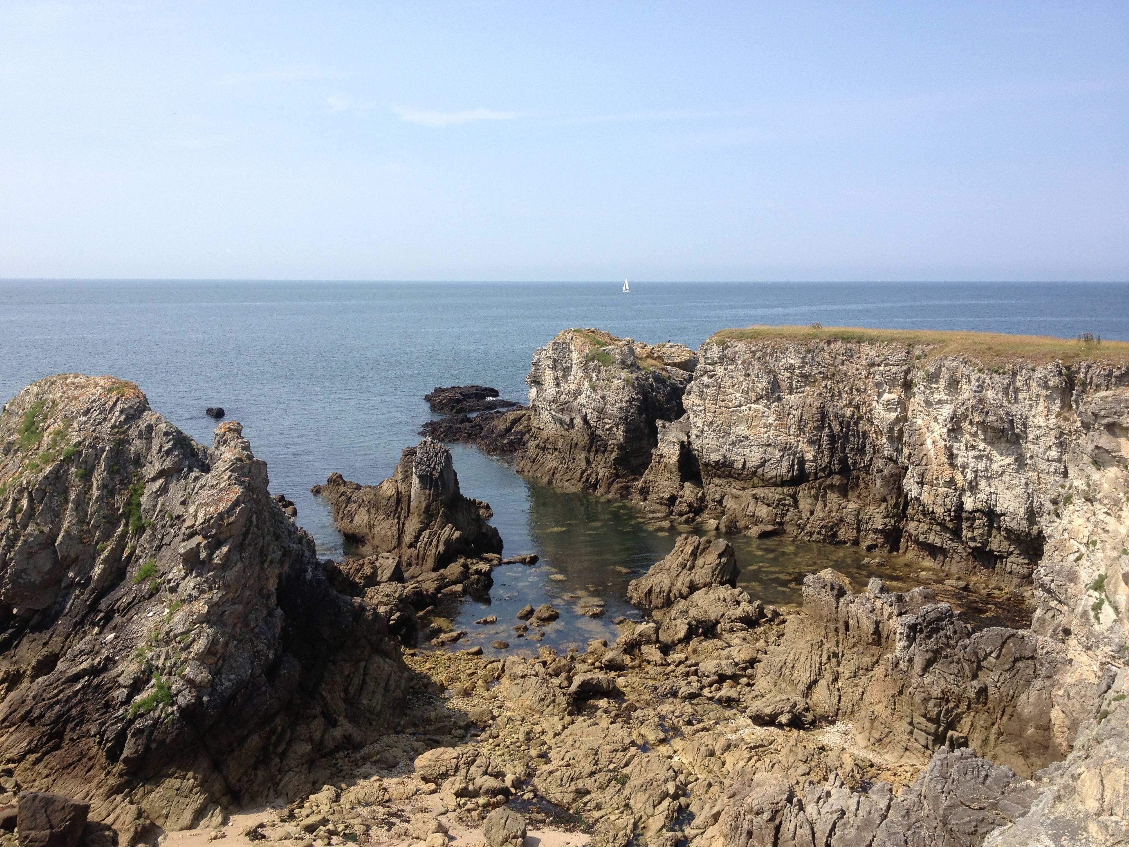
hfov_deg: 52.6
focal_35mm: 35
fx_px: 1142
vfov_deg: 40.7
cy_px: 424
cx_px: 564
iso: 50
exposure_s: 1/1381
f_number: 2.4
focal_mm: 4.28
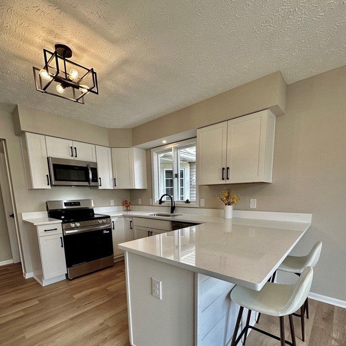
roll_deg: -0.3
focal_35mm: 17
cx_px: 172
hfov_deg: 84.0
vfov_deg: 81.7
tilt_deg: -9.0
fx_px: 192
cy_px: 225
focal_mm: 2.22
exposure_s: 1/120
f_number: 2.2
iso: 80
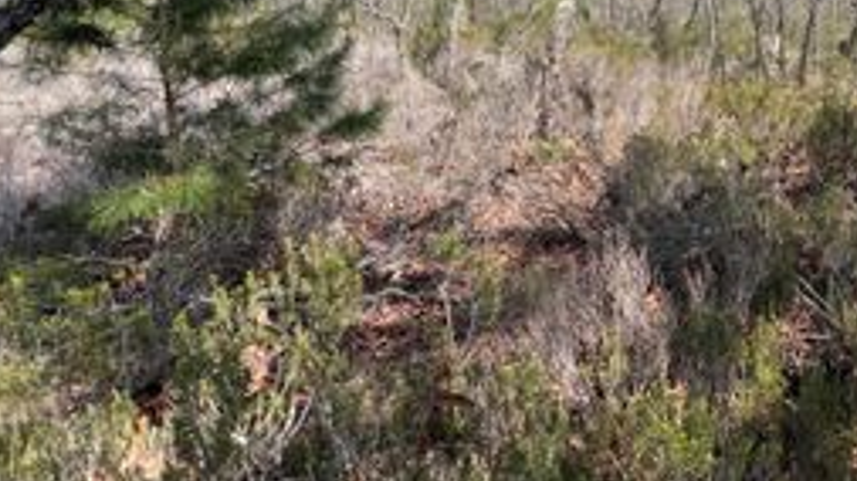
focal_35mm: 28
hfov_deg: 57.9
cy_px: 93
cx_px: 776
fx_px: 636
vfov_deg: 39.7
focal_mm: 1.57
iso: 32
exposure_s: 1/717
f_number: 1.8
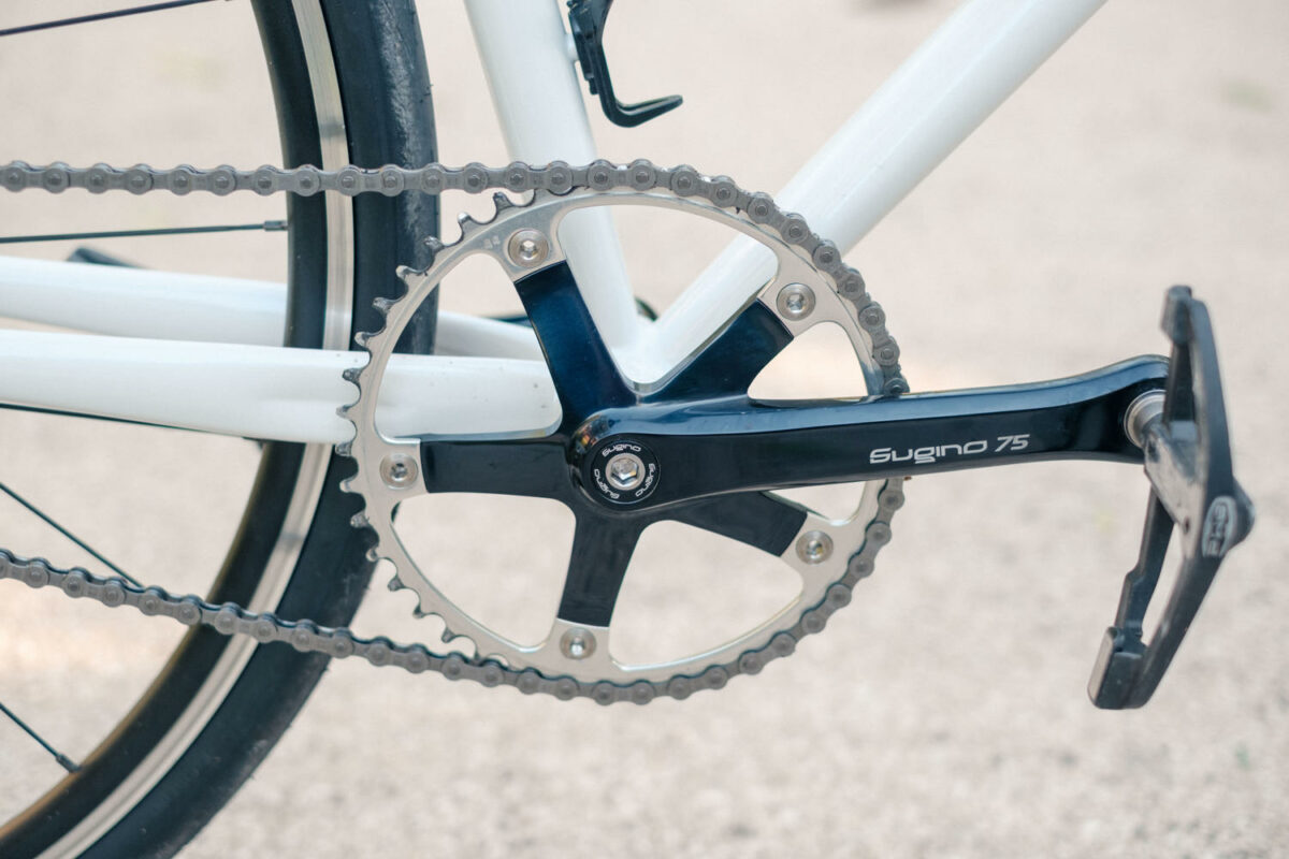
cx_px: 644
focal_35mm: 53
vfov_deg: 25.5
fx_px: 1898
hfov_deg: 37.5
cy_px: 430
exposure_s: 1/280
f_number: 2.2
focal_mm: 35
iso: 250
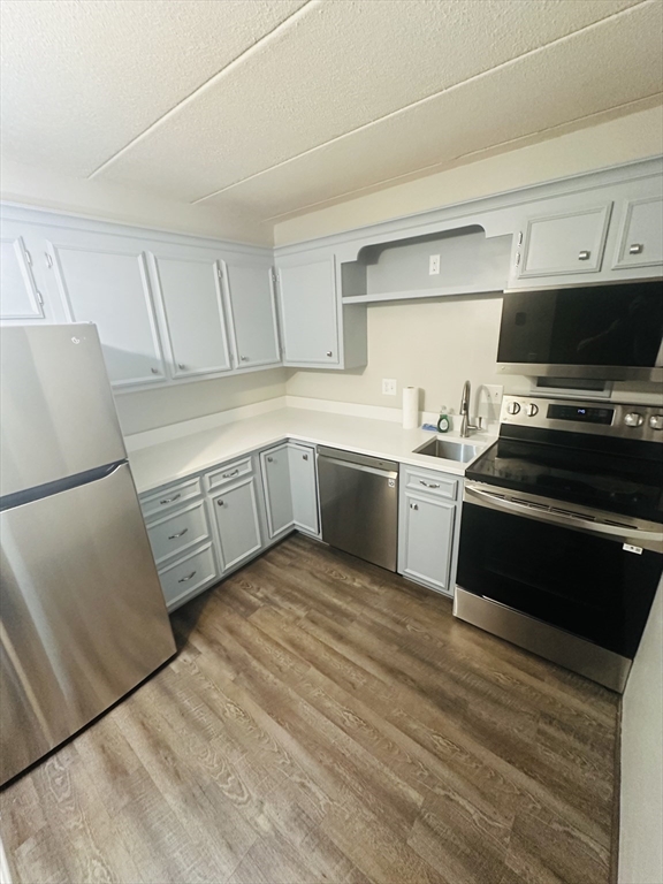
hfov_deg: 85.7
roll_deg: +0.9
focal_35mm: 14
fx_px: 358
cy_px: 442
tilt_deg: -20.7
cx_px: 332
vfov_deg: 102.1
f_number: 2.2
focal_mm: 2.22
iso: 500
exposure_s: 1/60
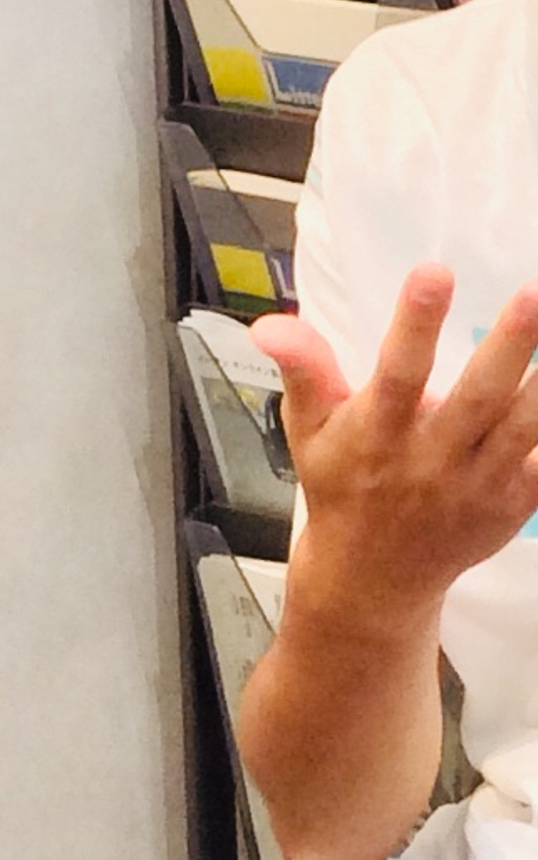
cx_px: 1327
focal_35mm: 171
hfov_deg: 7.2
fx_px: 4008
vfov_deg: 12.1
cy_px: 18
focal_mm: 3.3
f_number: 2.4
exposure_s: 1/24
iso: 64
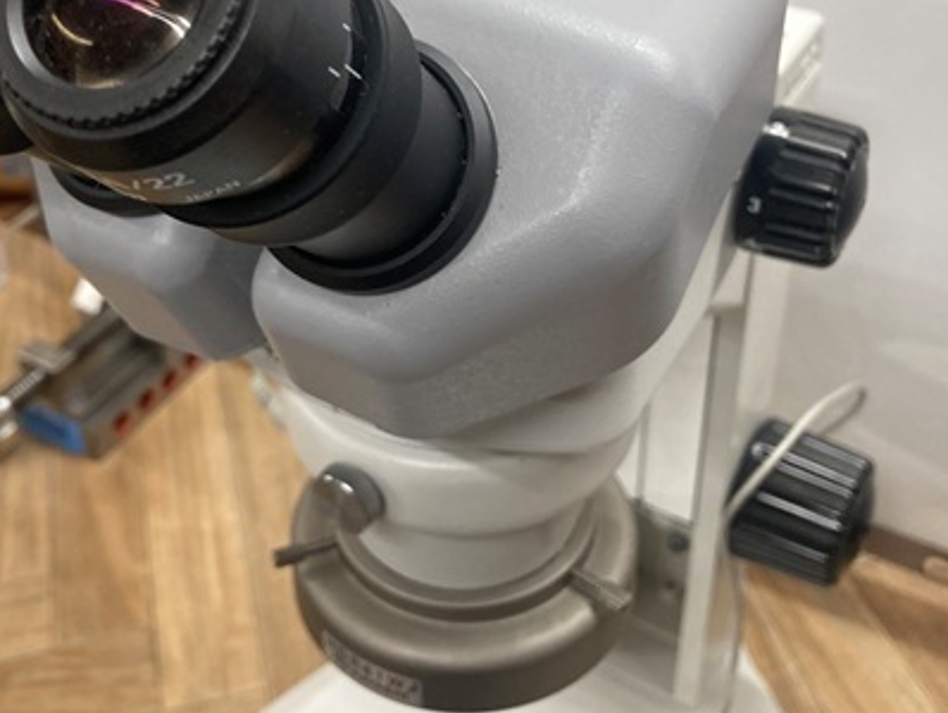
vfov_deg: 31.6
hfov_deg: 42.0
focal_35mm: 45
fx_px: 1233
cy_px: 169
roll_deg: +0.7
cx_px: 436
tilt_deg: -30.1
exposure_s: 1/60
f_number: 1.8
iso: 100
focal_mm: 3.99
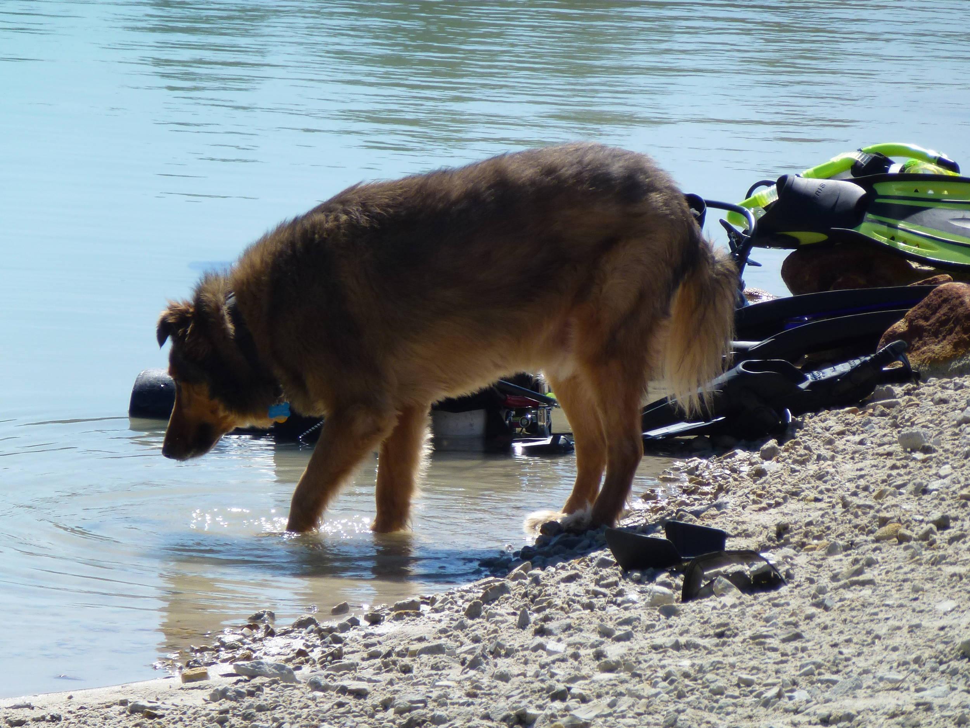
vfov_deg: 3.5
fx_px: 11937
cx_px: 485
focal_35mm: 426
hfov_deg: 4.7
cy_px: 364
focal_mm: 68.8
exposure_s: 1/500
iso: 100
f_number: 5.9
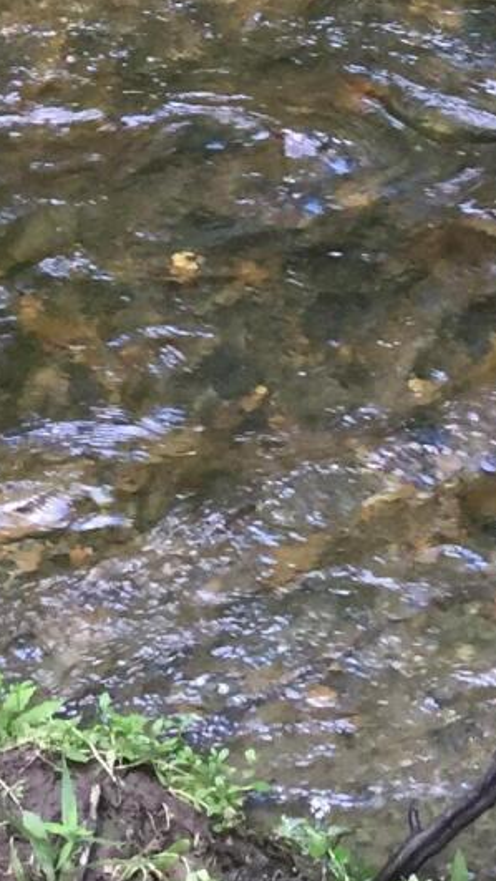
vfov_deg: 16.1
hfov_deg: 10.2
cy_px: -524
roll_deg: +1.3
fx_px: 2780
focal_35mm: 119
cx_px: 358
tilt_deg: -18.6
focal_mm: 4.15
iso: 40
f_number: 2.2
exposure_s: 1/30
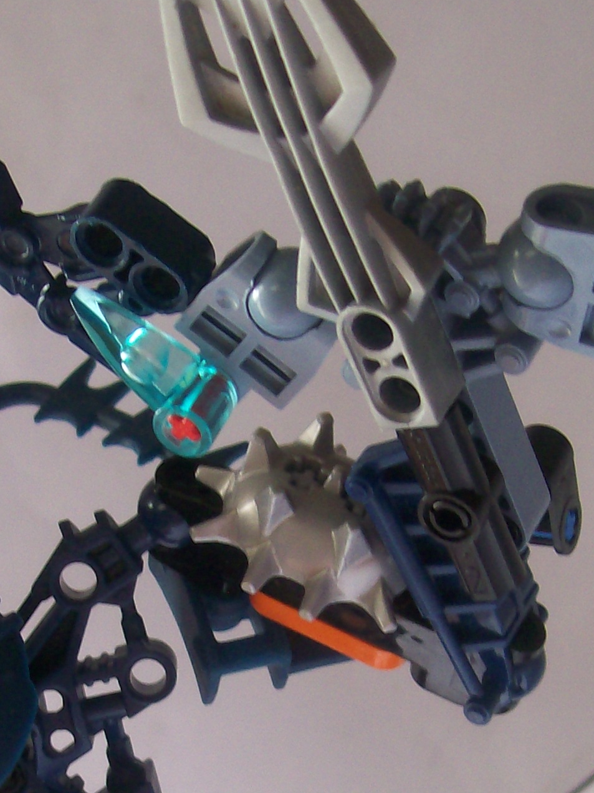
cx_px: 249
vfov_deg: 21.7
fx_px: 1991
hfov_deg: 17.0
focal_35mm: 87
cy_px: 786
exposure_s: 1/40.1
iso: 80
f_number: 2.7
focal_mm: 6
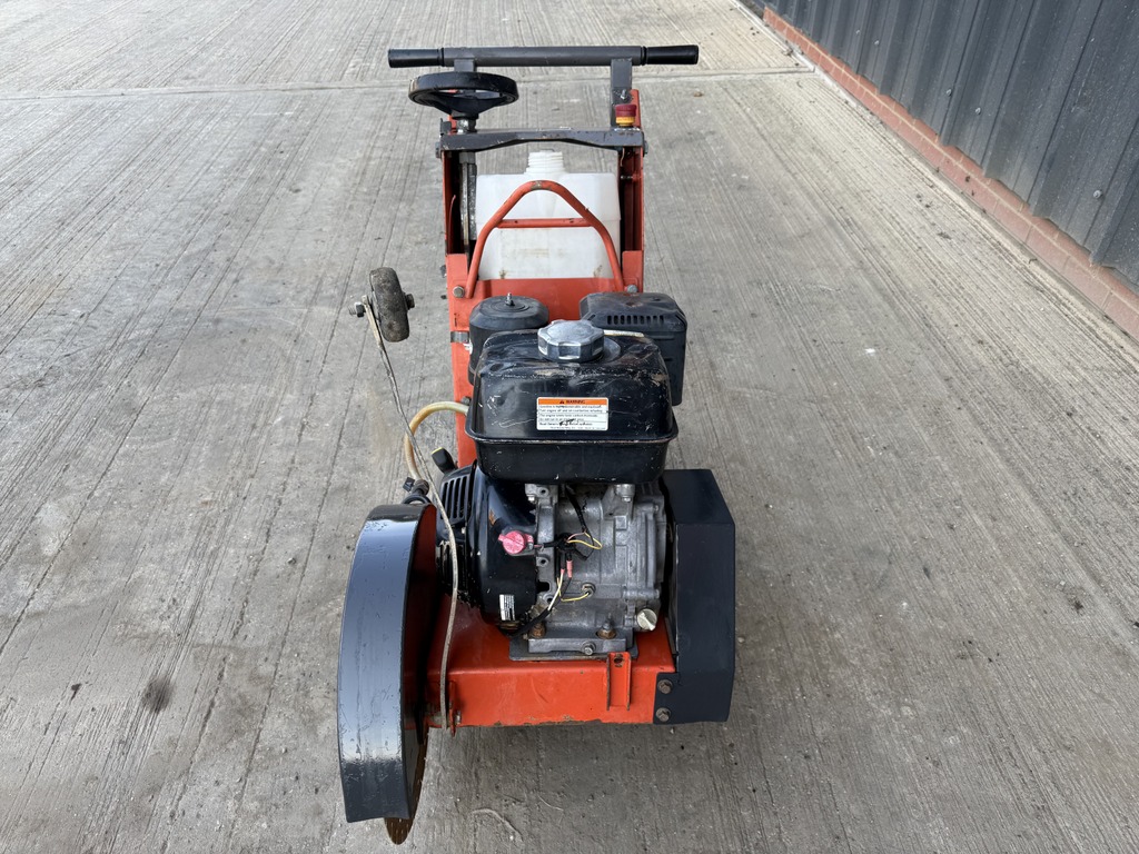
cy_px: 427
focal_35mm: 24
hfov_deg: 71.6
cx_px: 570
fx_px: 790
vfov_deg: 56.8
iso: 80
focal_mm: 6.76
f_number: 1.78
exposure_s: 1/453
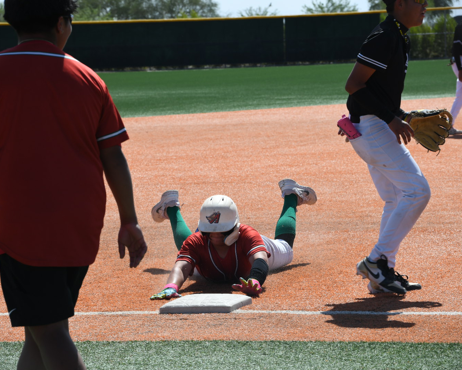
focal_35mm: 164
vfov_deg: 9.4
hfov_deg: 11.8
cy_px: 184
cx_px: 264
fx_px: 2242
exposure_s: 1/500
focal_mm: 145
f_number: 11
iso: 400
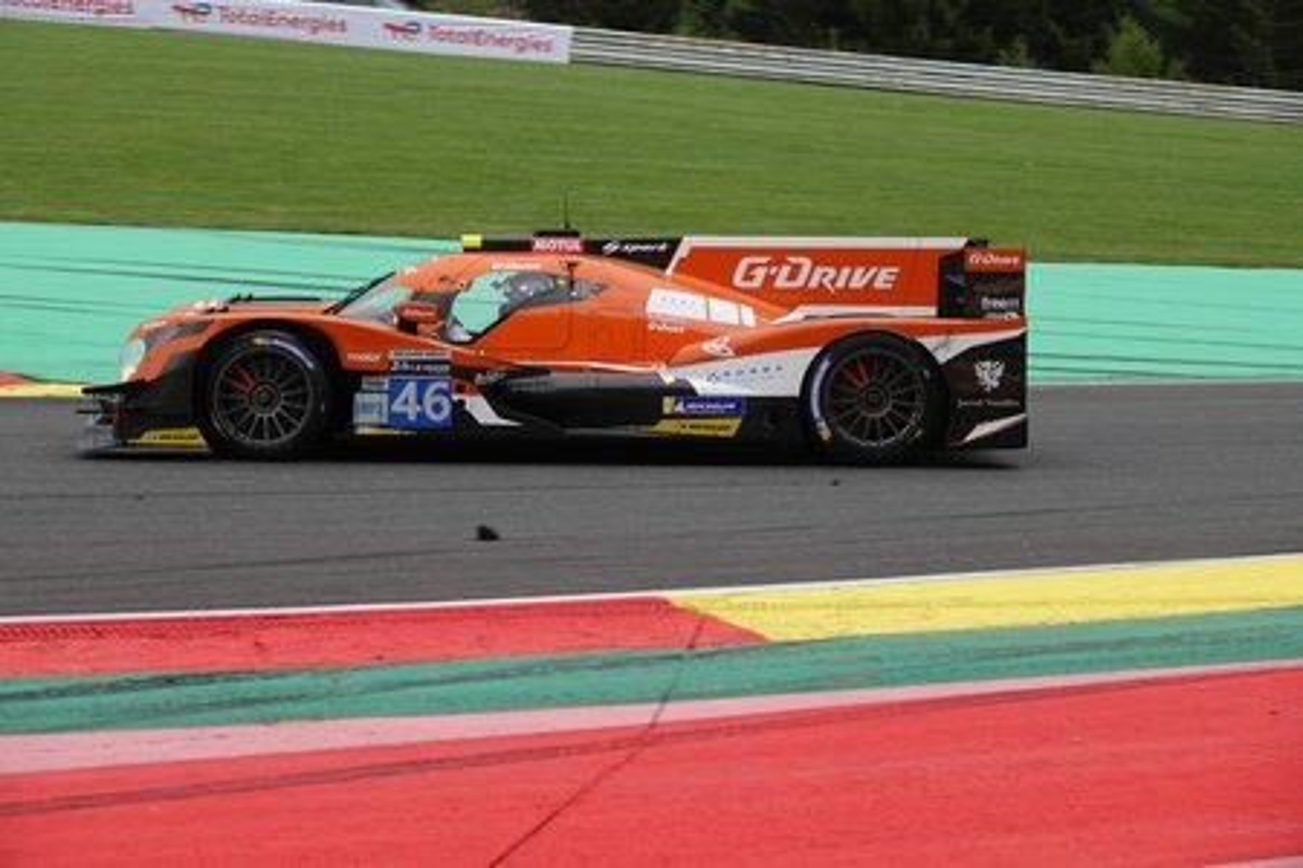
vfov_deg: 12.8
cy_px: 434
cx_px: 652
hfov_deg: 19.1
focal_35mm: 107
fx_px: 3873
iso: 200
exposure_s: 1/800
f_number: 4
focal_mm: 39.42
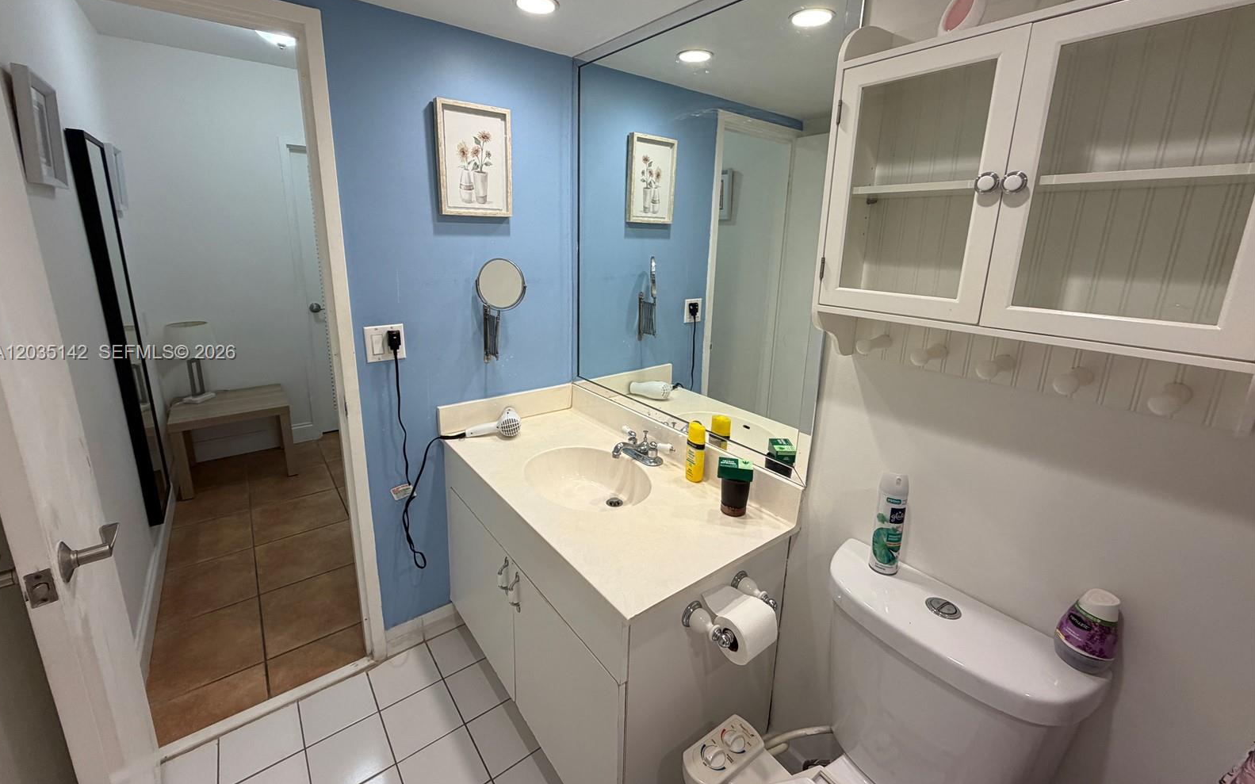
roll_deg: -0.9
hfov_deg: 101.5
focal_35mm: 15
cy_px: 354
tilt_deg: -14.5
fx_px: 513
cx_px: 623
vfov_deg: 74.6
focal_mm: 2.22
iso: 160
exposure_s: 1/120
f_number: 2.2
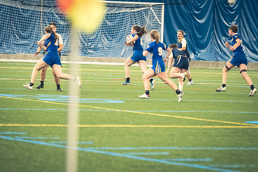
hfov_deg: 7.6
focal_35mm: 270
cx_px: 129
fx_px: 1934
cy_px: 86
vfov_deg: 5.1
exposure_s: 1/500
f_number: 2.8
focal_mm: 180
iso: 12800
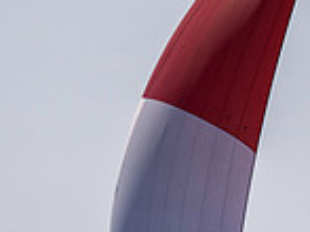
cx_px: 373
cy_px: 311
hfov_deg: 1.3
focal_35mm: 1522
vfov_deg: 1.0
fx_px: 13619
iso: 200
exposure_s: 1/10000
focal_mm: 400
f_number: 4.5
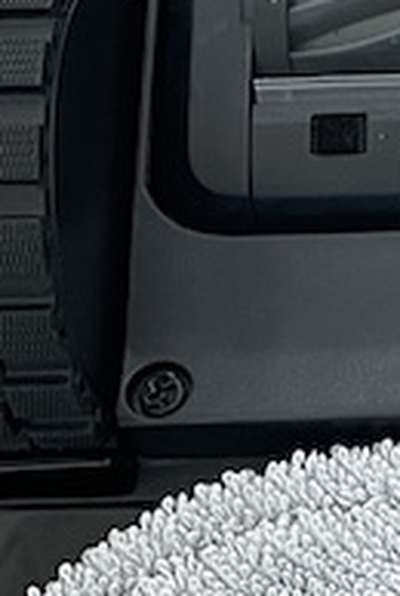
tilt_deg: -65.4
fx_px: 2773
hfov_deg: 7.8
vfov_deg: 12.3
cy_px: 363
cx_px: 831
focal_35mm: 167
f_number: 1.6
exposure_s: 1/76
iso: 125
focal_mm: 4.2
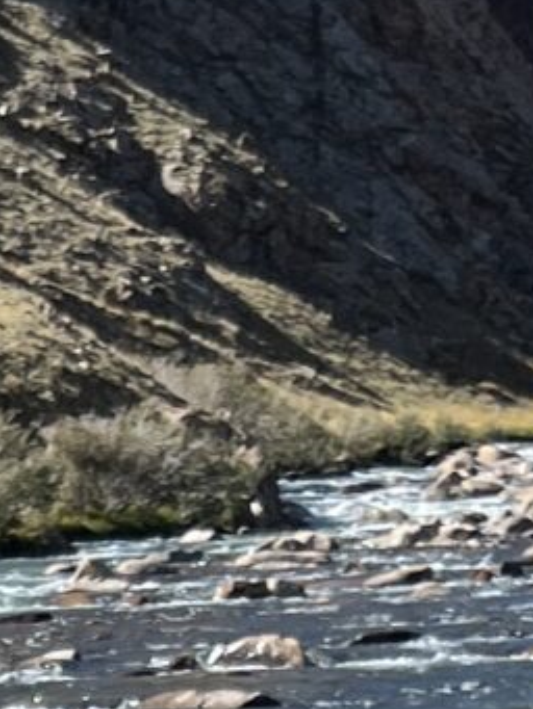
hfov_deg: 7.5
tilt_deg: -9.3
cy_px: 1603
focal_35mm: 195
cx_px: -237
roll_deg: +0.4
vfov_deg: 9.2
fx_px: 4001
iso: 50
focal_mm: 5.7
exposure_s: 1/1972
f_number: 1.5
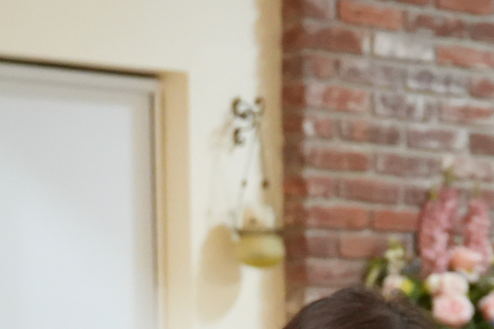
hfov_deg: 13.6
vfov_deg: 8.9
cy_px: 618
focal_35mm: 146
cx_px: 602
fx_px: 2004
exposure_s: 1/160
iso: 3200
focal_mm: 23
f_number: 2.8
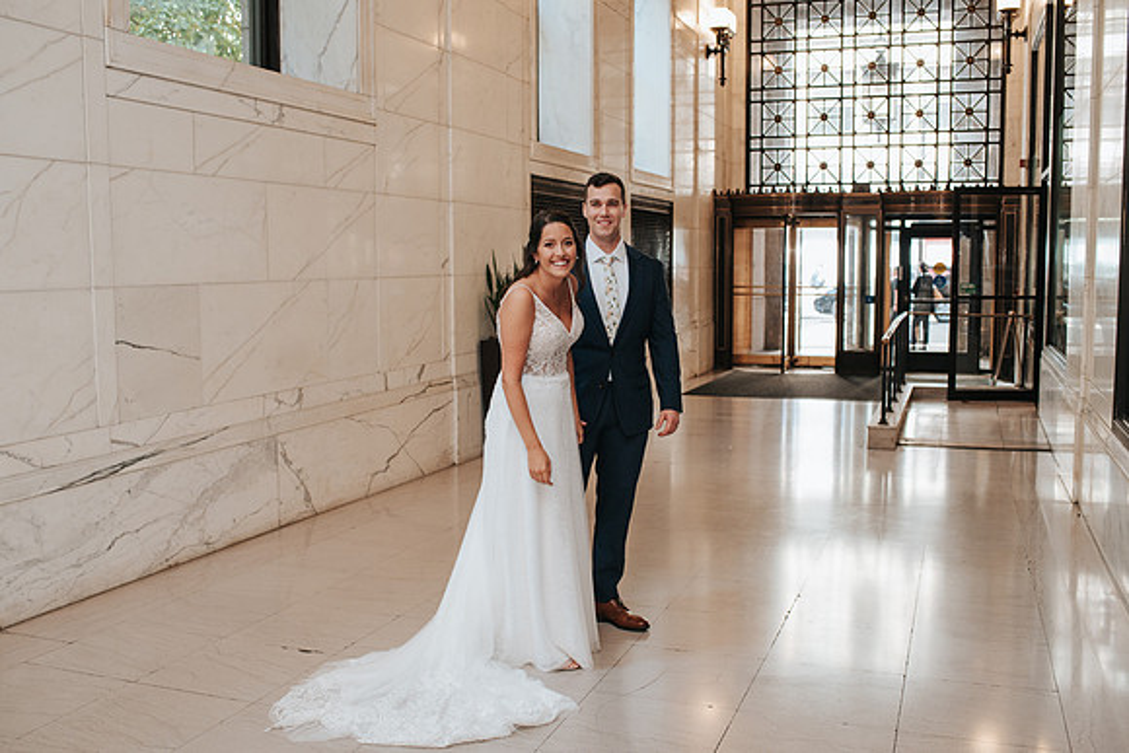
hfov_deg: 54.0
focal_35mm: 35
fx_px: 1107
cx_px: 564
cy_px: 376
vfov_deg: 37.6
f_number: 4
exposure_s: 1/125
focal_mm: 35
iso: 500
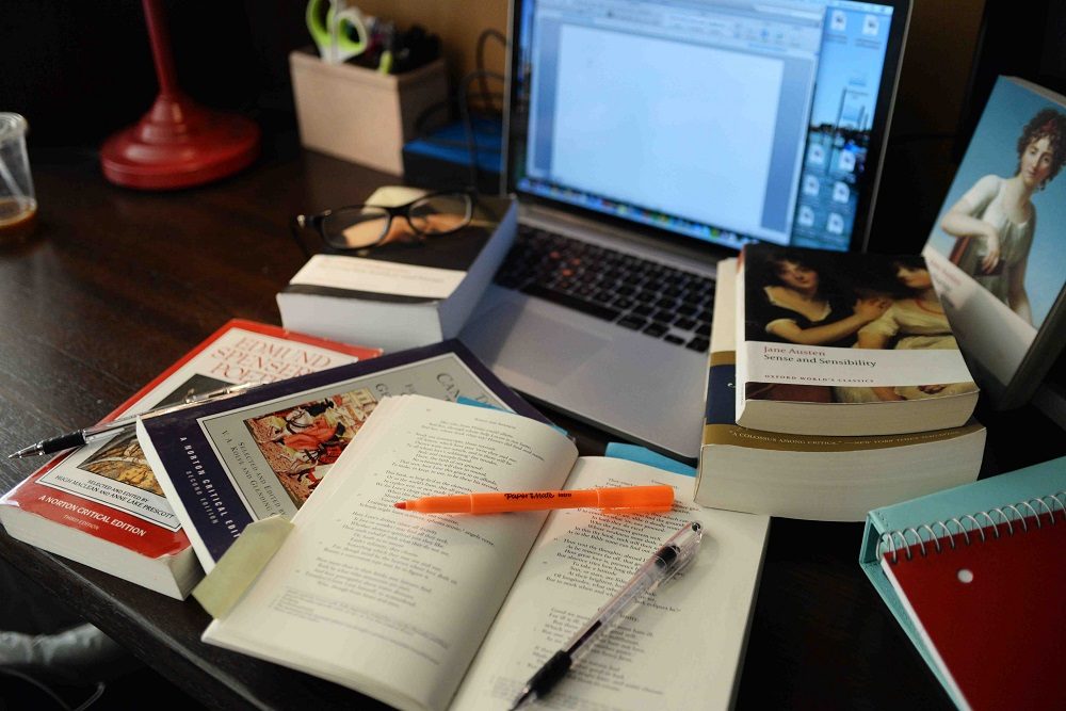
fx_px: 1036
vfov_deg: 37.9
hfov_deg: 54.4
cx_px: 533
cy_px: 356
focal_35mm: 35
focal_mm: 35
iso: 2000
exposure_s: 1/640
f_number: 2.8
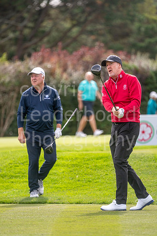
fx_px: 1962
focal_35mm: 300
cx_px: 78
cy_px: 118
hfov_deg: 4.6
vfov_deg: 6.9
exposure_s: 1/2500
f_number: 4.5
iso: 400
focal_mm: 300
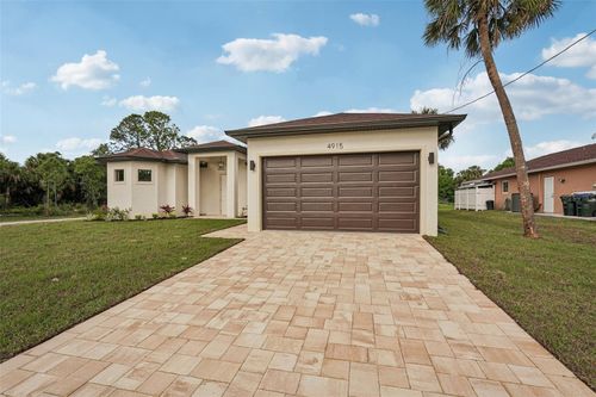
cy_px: 198
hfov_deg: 96.8
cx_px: 298
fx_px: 265
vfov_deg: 73.7
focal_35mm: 16
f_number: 8
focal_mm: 16
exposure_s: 1/1000
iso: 400
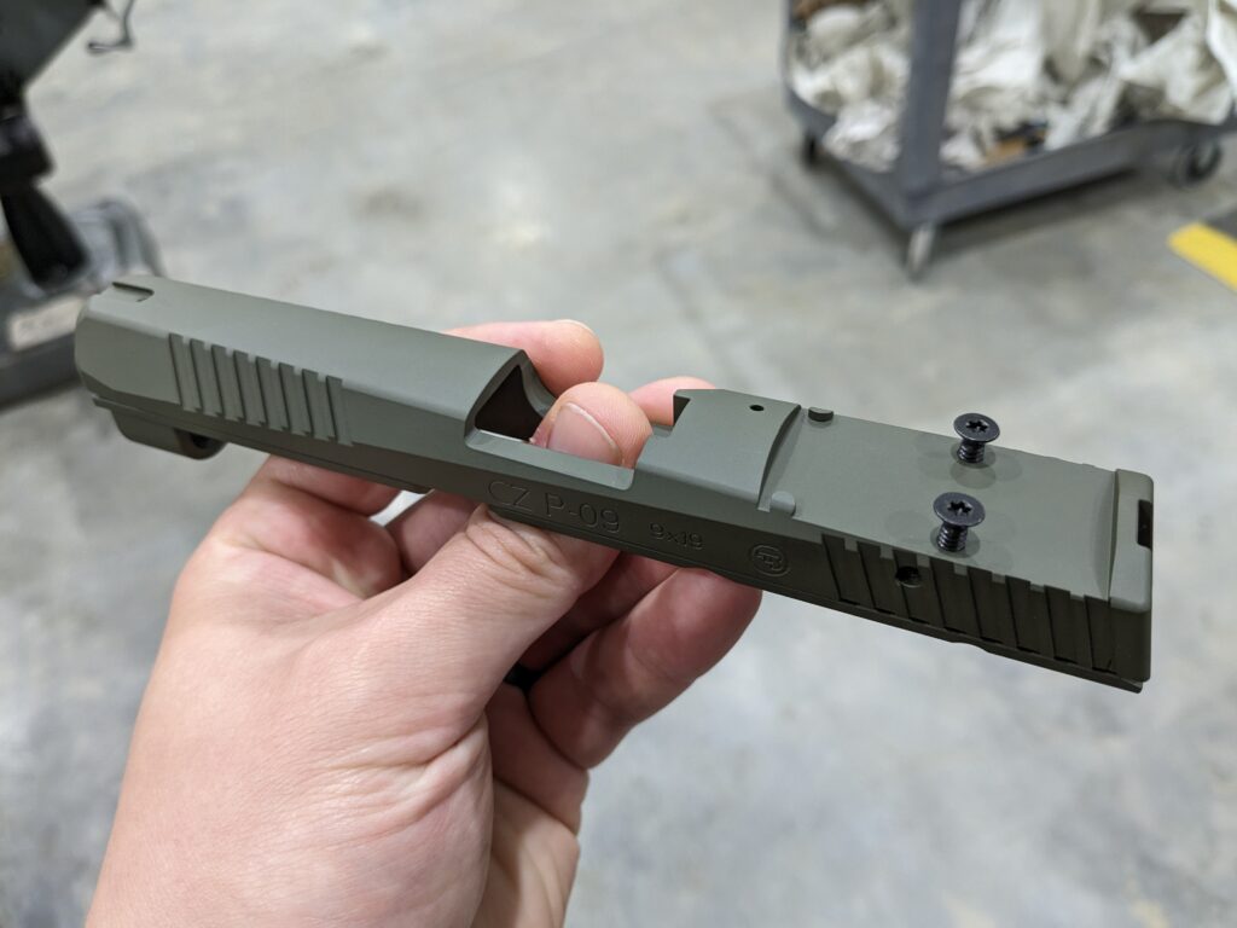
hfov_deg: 65.3
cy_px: 464
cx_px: 618
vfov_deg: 51.4
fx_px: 965
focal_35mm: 27
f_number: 1.73
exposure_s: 1/120
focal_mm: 4.38
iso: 123
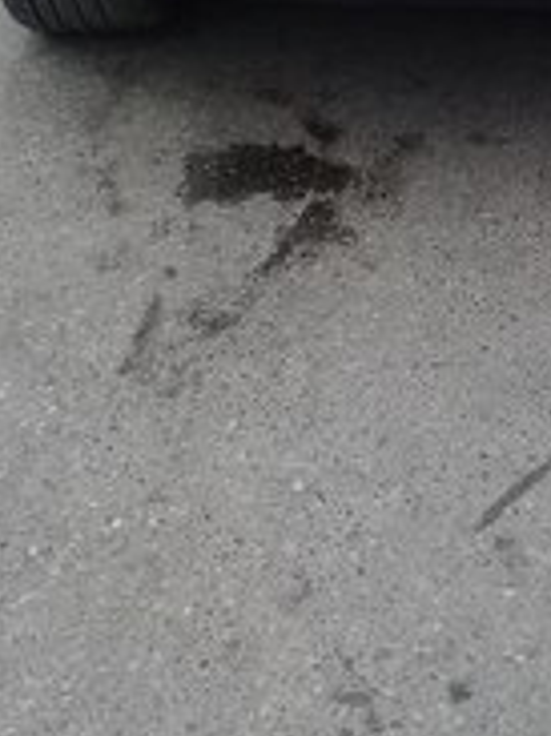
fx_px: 1785
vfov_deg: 21.3
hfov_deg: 17.2
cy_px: -197
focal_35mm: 84
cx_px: 543
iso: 50
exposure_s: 1/245
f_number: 2.2
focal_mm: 3.3
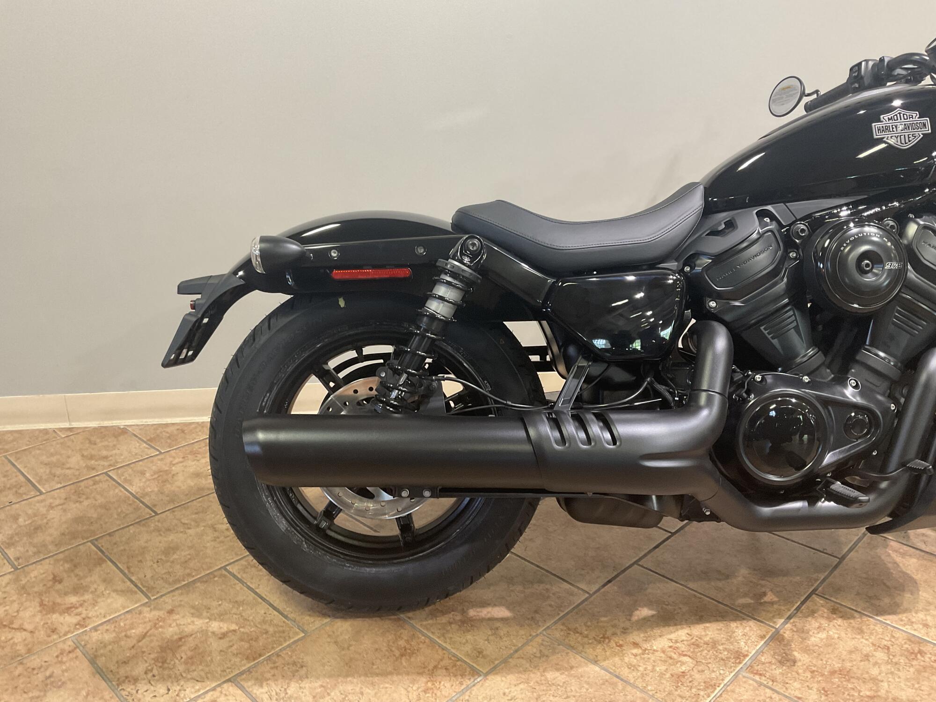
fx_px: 784
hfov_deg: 61.7
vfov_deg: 48.2
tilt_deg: -20.2
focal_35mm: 29
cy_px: 351
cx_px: 468
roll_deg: +0.3
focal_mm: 3
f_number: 1.8
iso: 125
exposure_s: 1/60
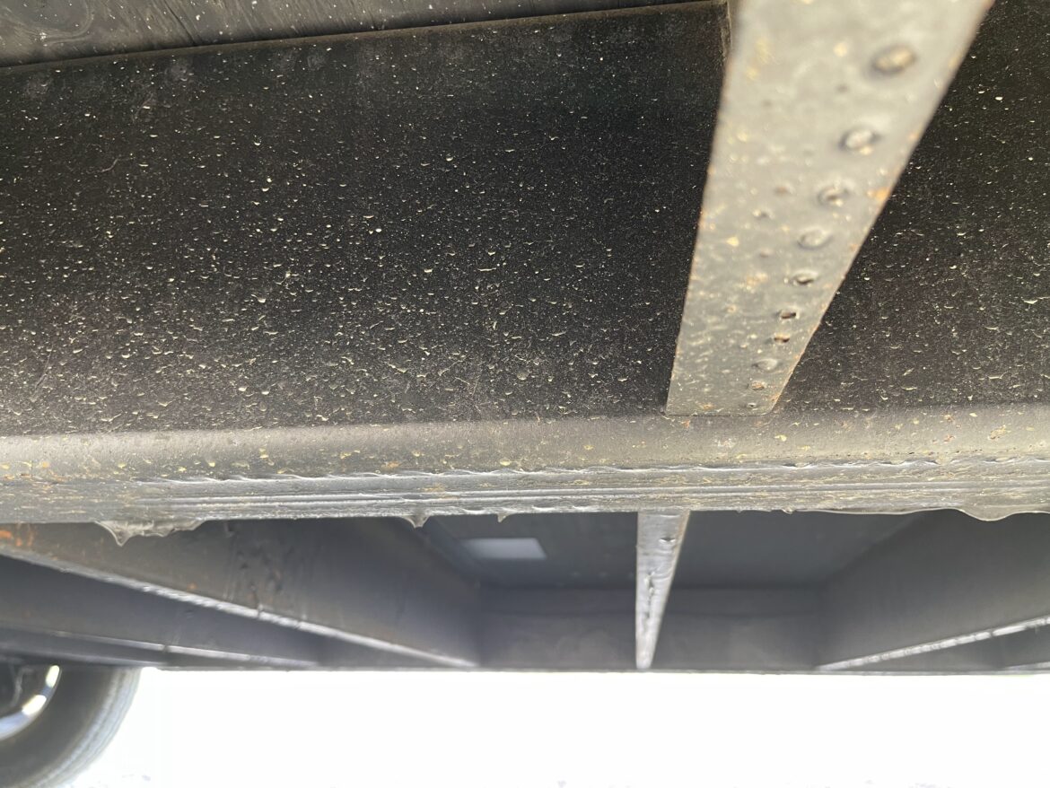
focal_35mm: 26
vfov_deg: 53.1
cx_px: 525
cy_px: 394
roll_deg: -0.6
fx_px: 789
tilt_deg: +21.2
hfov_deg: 67.3
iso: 125
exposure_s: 1/84
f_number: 1.6
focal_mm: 5.1
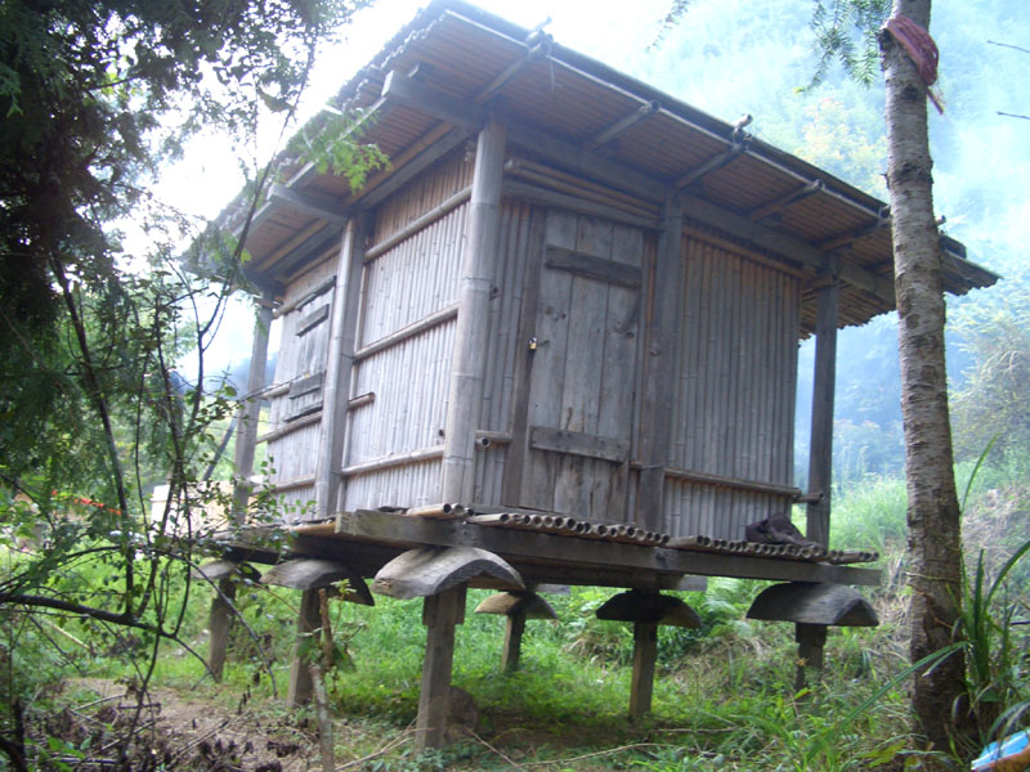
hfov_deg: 52.6
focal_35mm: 35
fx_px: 1041
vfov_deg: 40.7
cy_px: 386
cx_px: 515
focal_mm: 5.8
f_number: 2.6
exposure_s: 1/13
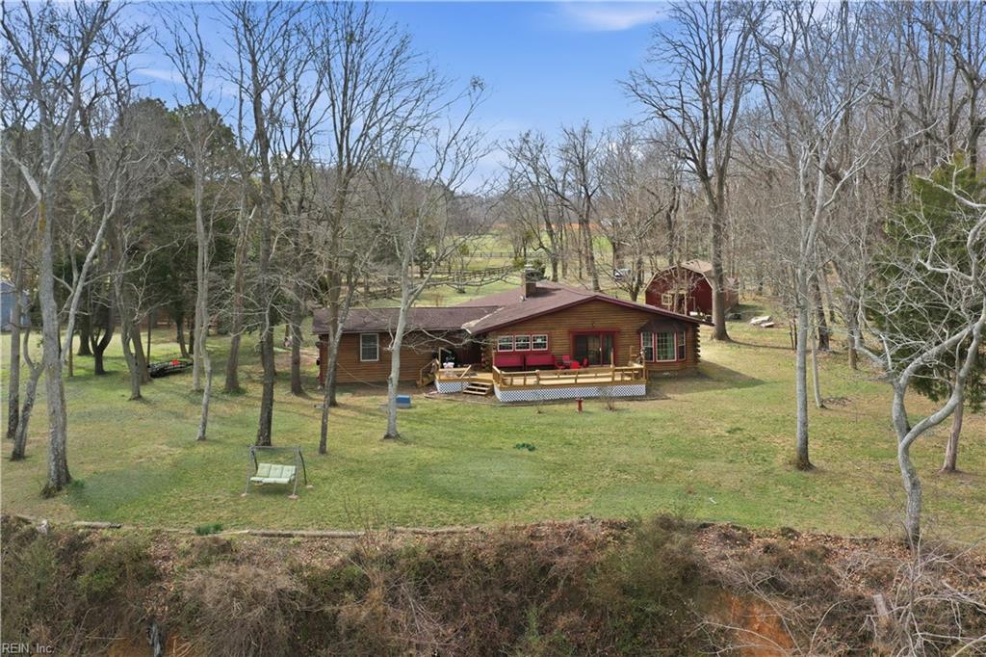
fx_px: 767
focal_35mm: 28
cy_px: 328
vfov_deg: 46.4
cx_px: 493
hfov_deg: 65.5
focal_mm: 10.3
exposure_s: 1/320
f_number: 5
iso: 100
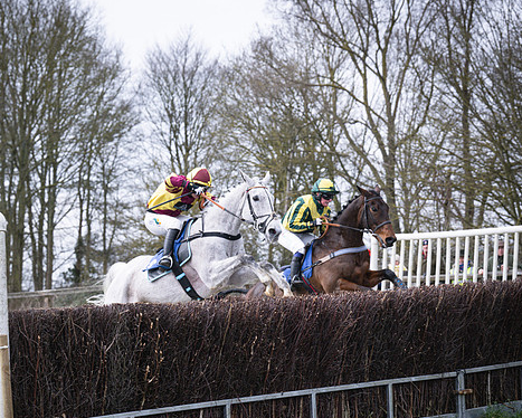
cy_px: 248
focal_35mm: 95
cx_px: 216
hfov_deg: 20.1
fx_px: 1468
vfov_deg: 16.2
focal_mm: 70
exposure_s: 1/1000
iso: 400
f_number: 5
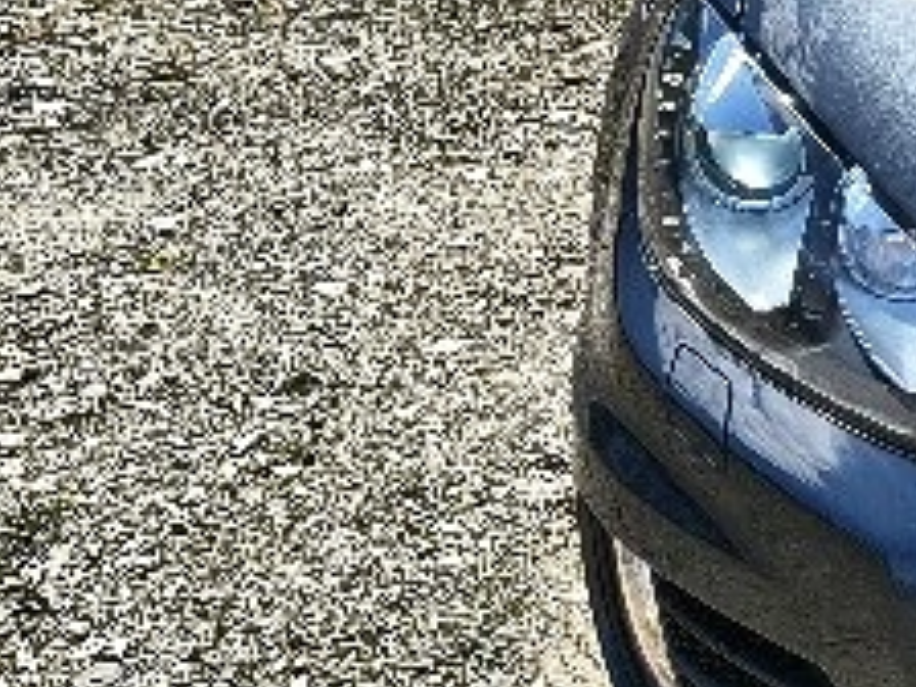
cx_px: 1554
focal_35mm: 107
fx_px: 2831
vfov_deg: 13.7
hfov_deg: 16.1
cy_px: 70
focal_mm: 5.56
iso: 100
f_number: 1.8
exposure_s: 1/909
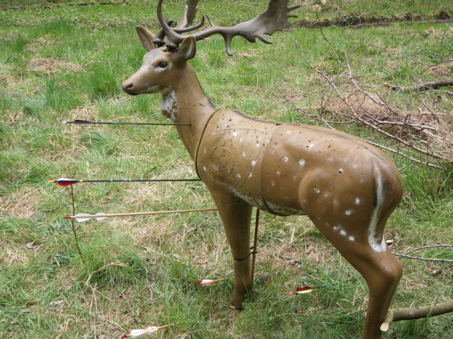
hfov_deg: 37.5
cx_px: 226
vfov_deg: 28.6
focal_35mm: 51
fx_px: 667
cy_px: 170
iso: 64
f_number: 4.4
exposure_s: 1/80
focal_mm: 9.1
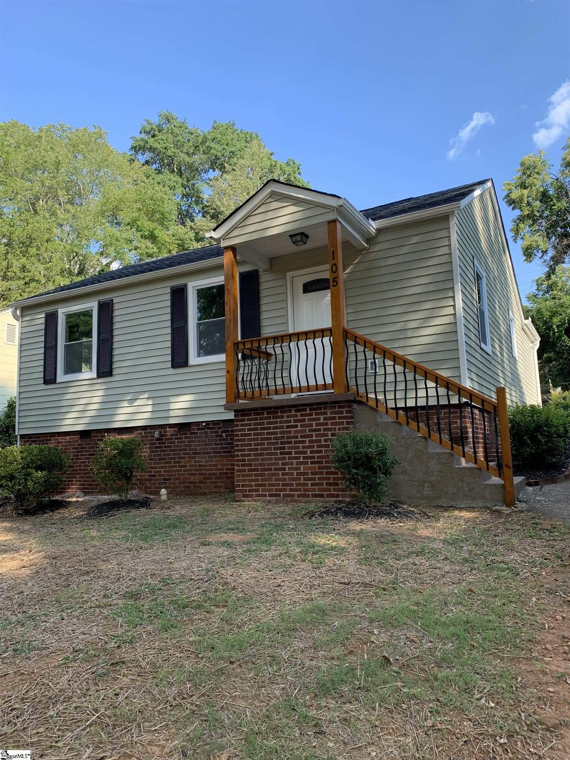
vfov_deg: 67.3
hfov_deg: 53.1
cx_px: 285
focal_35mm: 26
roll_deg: +1.1
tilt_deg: +10.5
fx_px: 571
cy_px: 380
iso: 25
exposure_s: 1/455
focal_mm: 4.25
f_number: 1.8
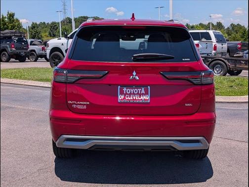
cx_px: 124
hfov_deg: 38.9
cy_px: 94
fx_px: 352
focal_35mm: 49
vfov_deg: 29.7
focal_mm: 6.9
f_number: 1.68
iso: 21
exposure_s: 1/1667
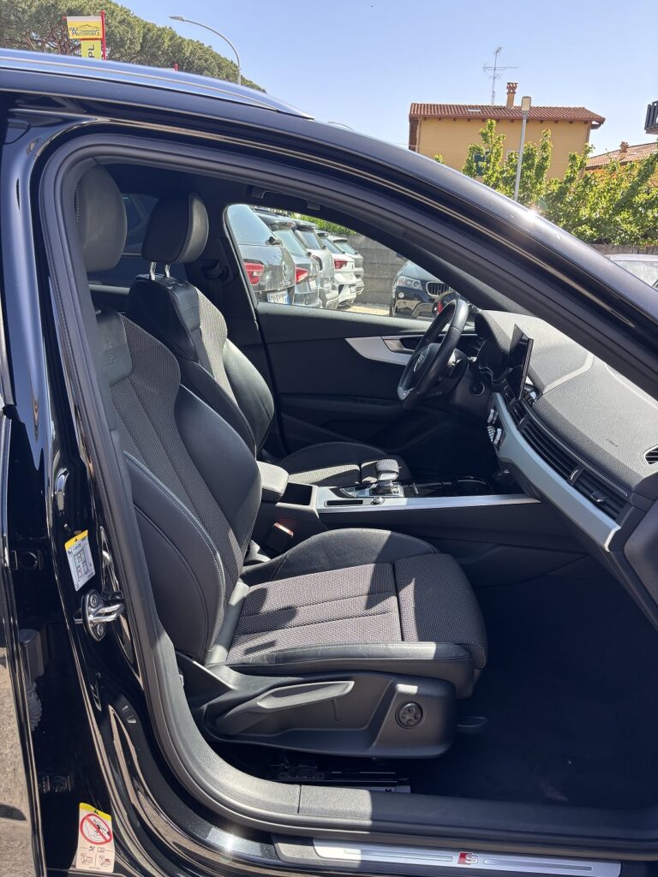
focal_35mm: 26
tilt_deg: -15.5
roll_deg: -3.8
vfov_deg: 67.3
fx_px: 659
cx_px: 329
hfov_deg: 53.1
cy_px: 438
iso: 50
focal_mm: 5.96
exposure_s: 1/423
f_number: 1.6
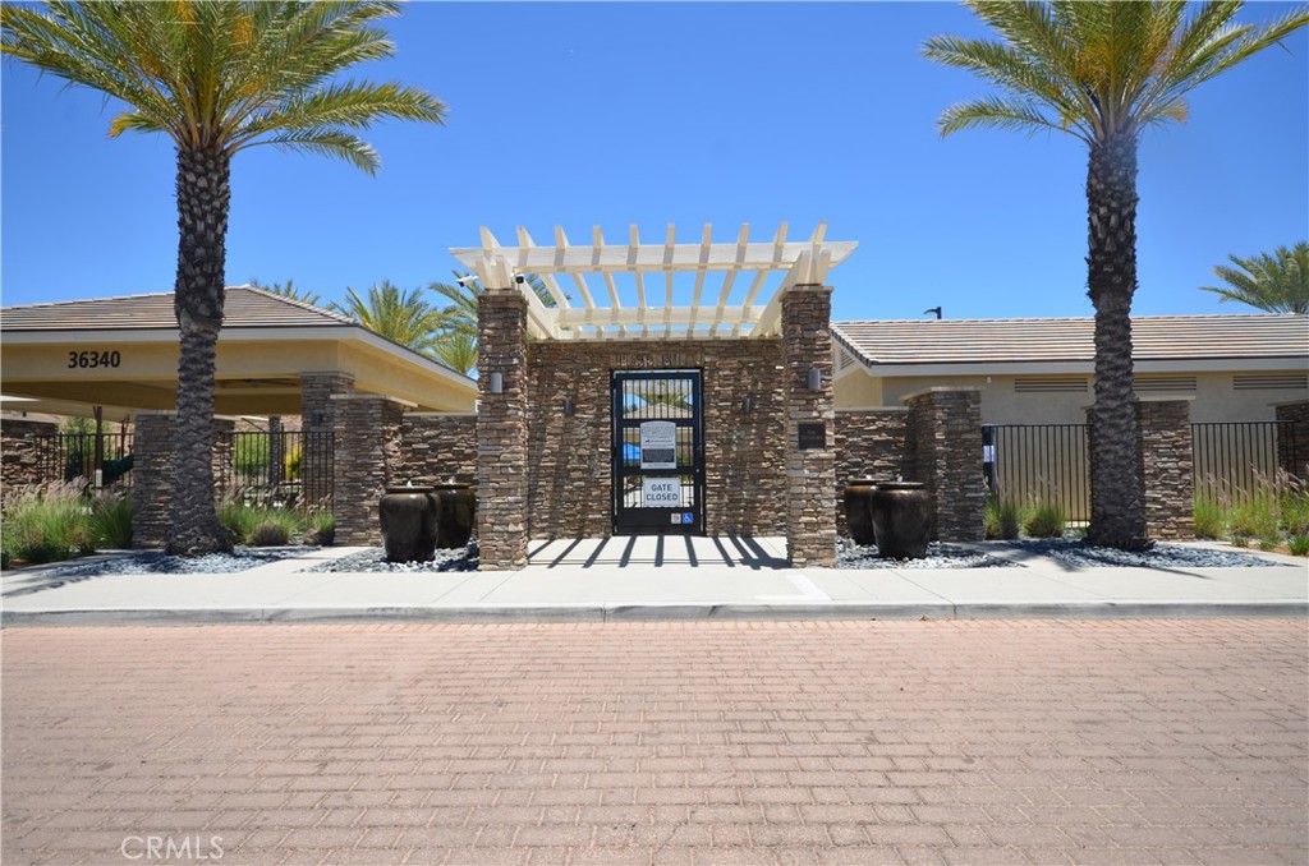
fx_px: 653
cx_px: 654
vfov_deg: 67.1
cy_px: 433
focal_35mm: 18
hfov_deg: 90.1
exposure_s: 1/250
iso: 110
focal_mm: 12
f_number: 8
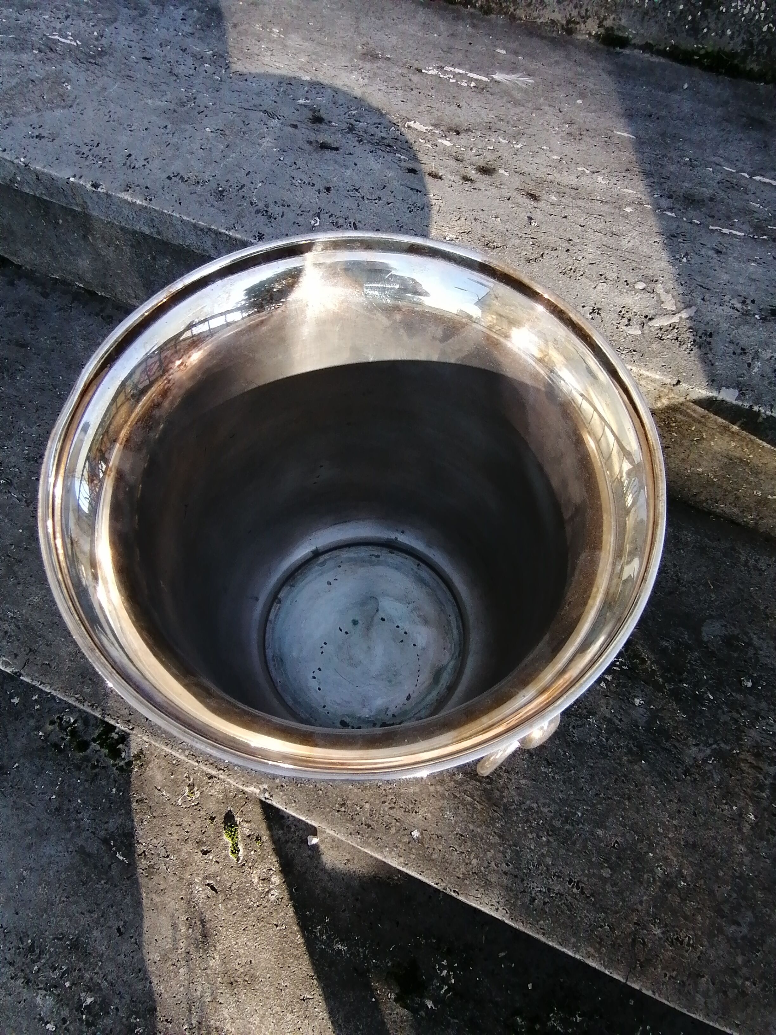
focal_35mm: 23
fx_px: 687
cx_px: 388
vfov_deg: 73.9
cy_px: 518
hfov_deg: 58.9
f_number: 2.4
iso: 50
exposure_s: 1/128
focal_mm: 1.78
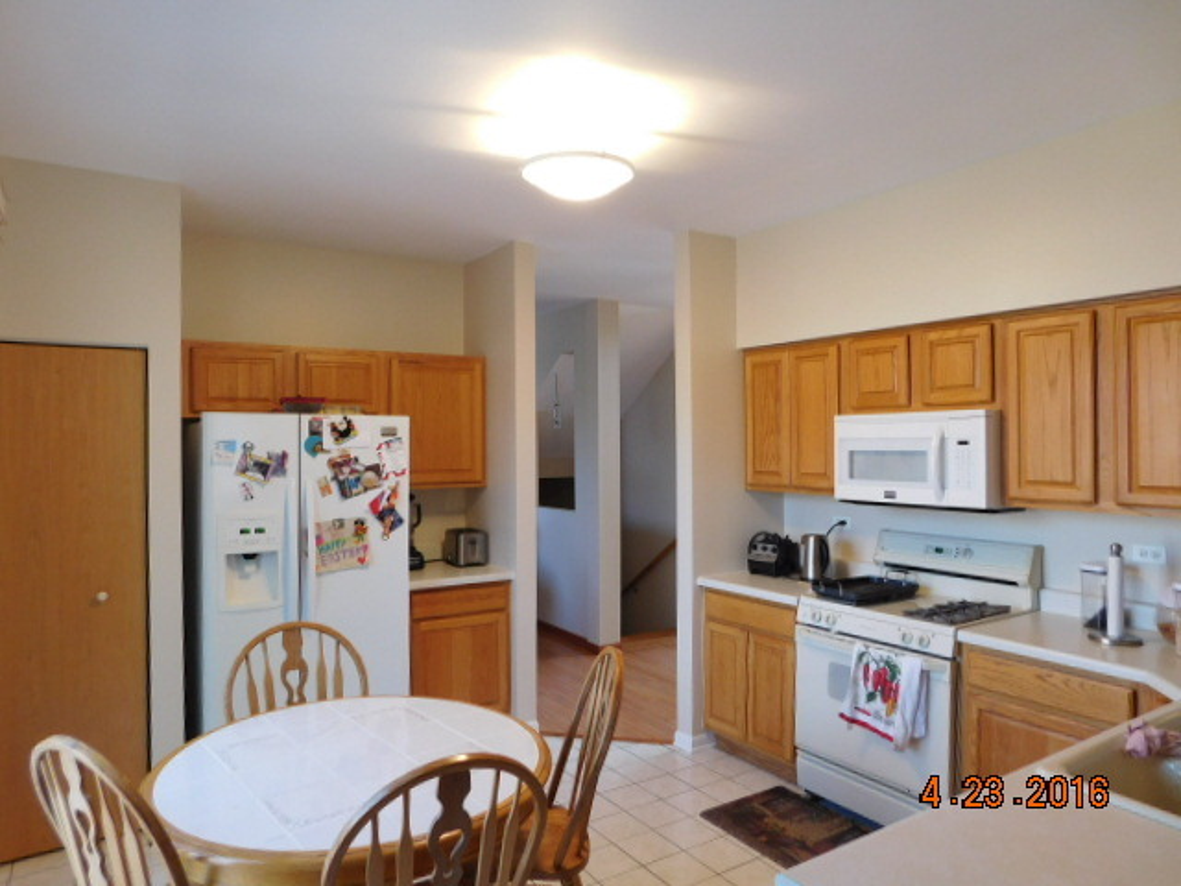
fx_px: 785
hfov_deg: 73.9
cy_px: 443
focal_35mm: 23
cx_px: 590
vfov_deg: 58.9
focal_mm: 4
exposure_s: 1/50
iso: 125
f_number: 3
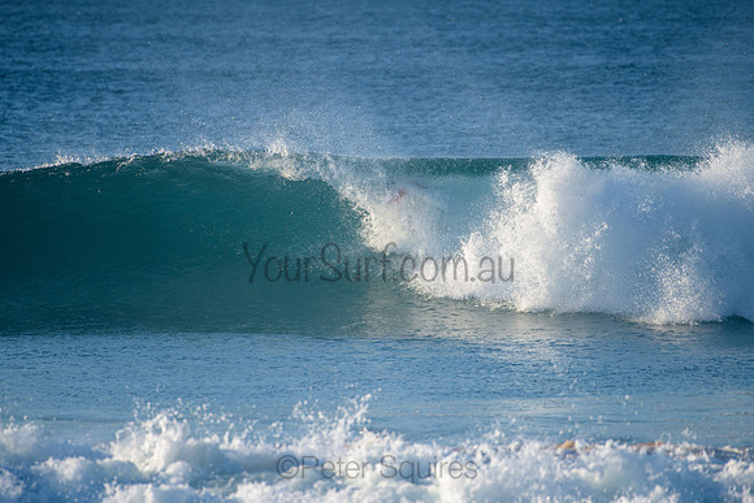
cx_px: 378
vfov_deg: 2.5
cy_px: 240
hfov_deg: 3.8
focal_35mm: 540
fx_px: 11305
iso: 500
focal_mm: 500
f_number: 5.6
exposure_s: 1/2000
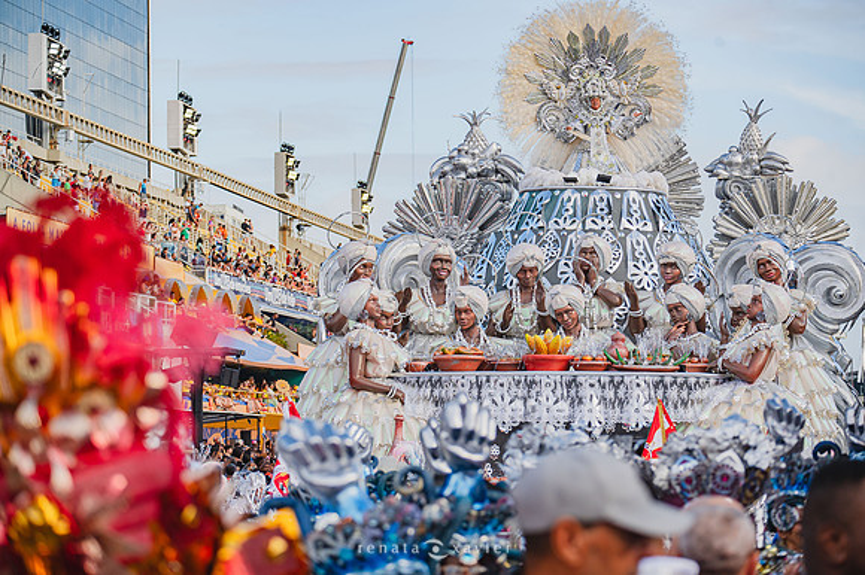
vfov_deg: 11.2
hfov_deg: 16.8
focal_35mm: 122
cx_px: 432
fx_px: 2930
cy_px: 288
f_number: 5.6
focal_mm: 122
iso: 400
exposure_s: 1/1600
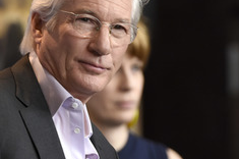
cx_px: 58
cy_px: 83
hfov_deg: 3.7
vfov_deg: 2.4
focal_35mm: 562
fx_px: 3726
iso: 1000
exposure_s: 1/250
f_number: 3.5
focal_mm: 195
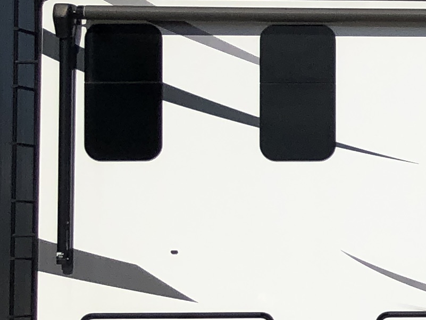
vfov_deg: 10.5
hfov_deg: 11.7
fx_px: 1735
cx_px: 987
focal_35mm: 141
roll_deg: -0.3
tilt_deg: +2.2
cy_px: 214
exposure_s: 1/6024
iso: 20
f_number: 1.8
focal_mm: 3.99
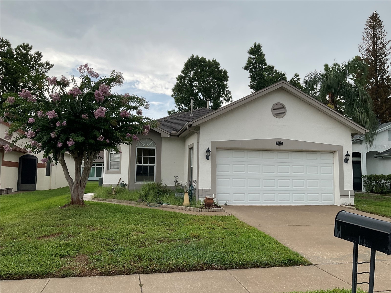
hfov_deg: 61.7
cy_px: 146
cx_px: 196
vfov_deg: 48.2
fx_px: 328
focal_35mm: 29
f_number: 1.8
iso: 16
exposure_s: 1/691
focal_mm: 3
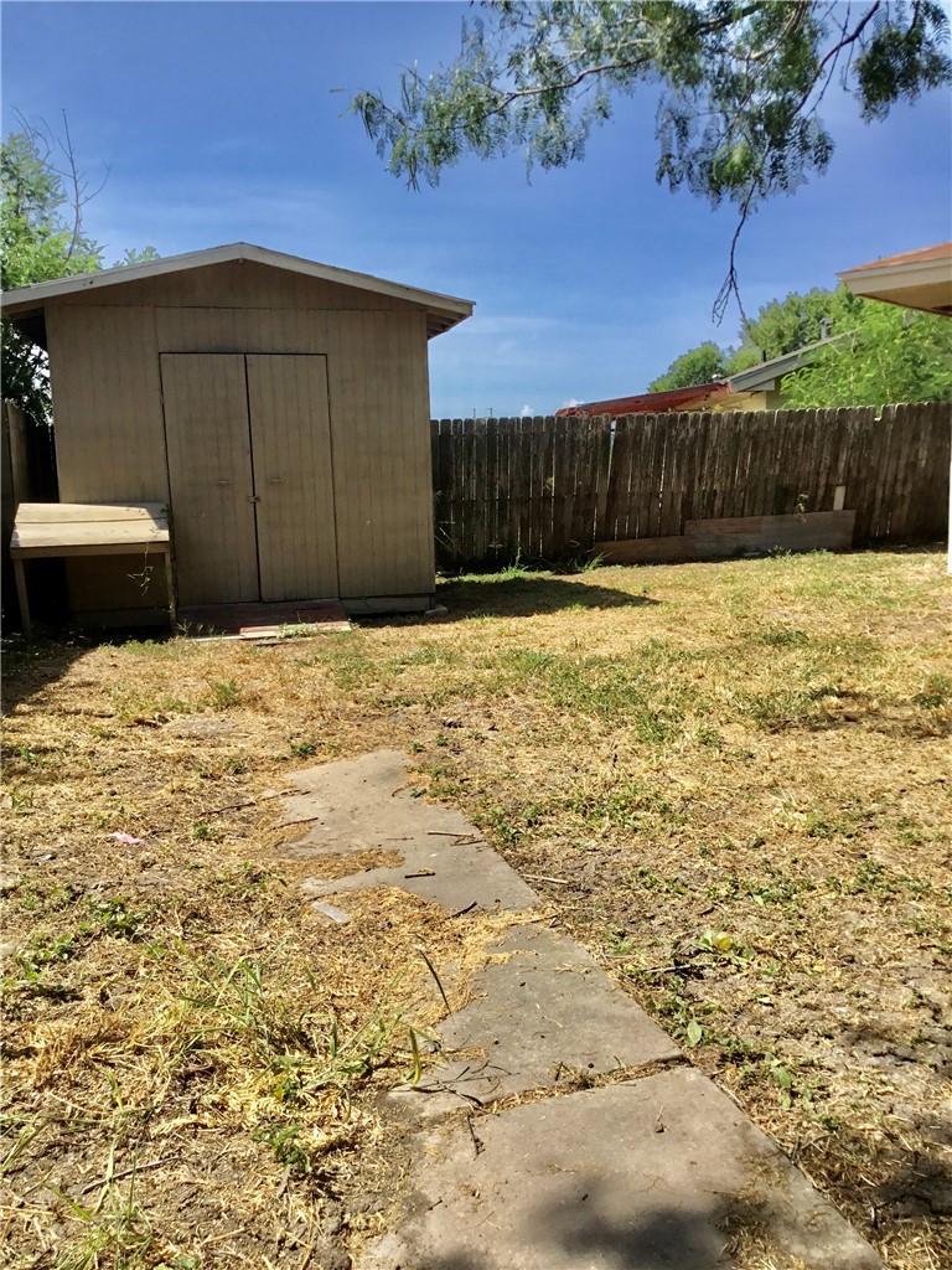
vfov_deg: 58.4
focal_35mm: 31
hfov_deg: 45.4
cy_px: 635
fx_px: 1137
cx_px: 476
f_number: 2.4
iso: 25
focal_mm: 3.3
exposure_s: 1/1131
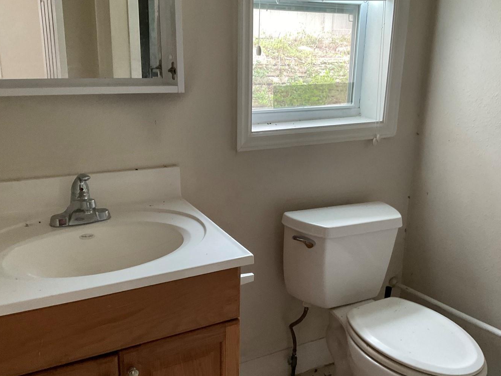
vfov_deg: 40.7
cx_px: 274
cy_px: 188
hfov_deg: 52.6
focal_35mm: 35
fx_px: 506
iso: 160
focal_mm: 3
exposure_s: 1/60
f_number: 1.8
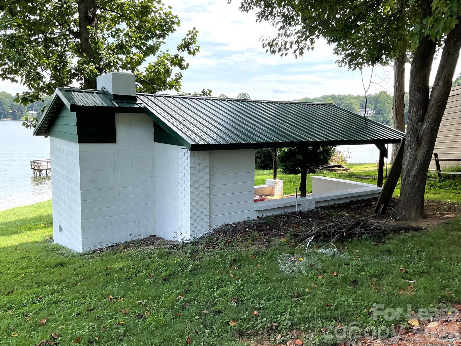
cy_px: 171
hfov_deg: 60.0
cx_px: 224
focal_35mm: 30
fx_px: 400
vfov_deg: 46.8
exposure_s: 1/719
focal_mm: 3
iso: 16
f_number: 1.8
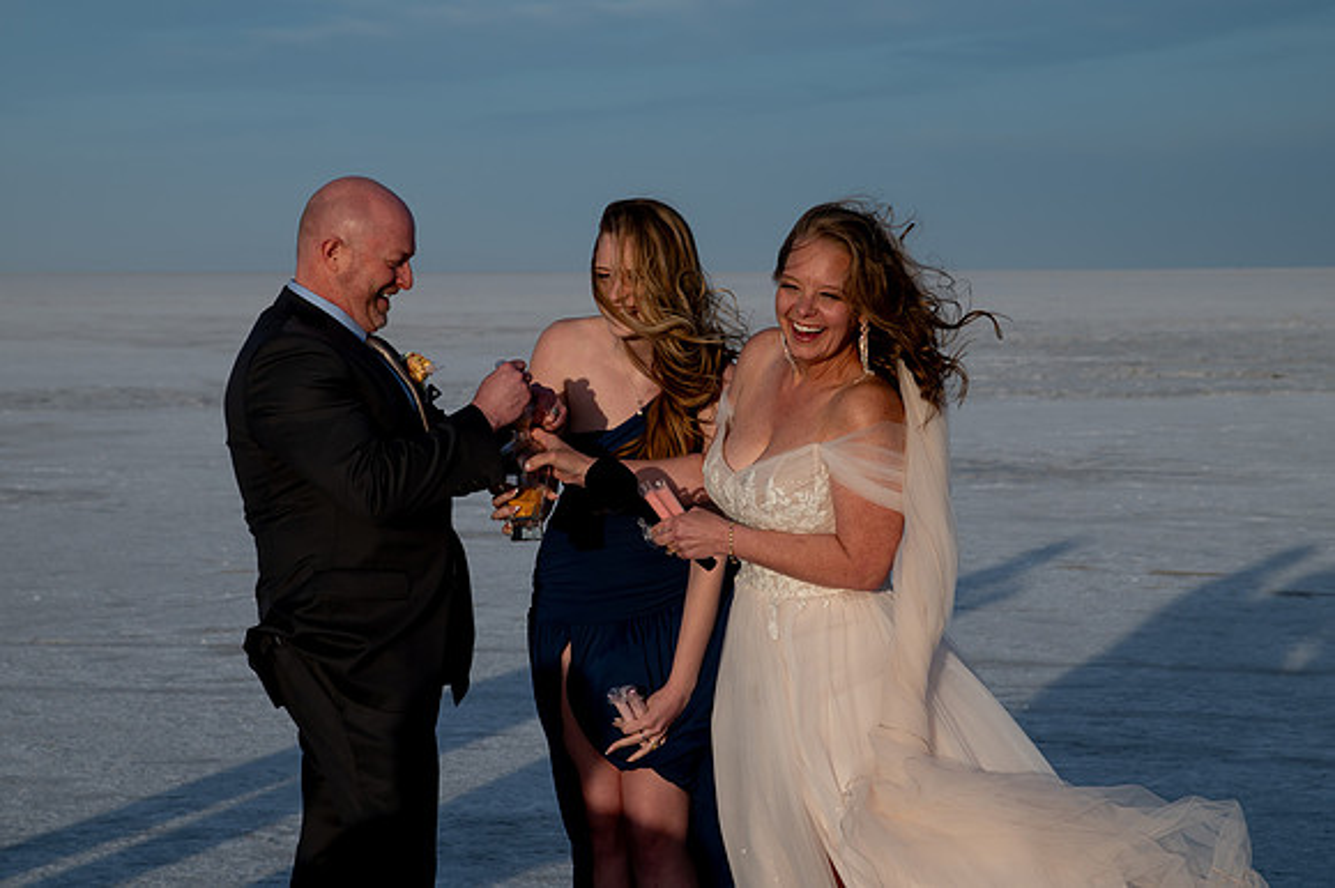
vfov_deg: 12.2
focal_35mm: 113
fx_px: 4170
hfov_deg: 18.2
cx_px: 668
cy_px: 367
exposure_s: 1/400
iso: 200
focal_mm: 85
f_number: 8
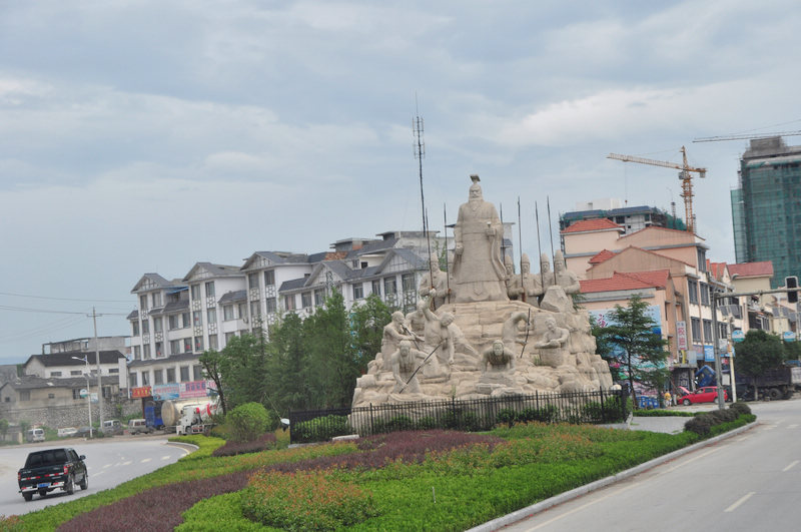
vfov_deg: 14.0
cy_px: 266
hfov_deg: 20.9
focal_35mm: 98
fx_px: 2166
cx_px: 400
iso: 200
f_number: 9
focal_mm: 65
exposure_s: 1/250
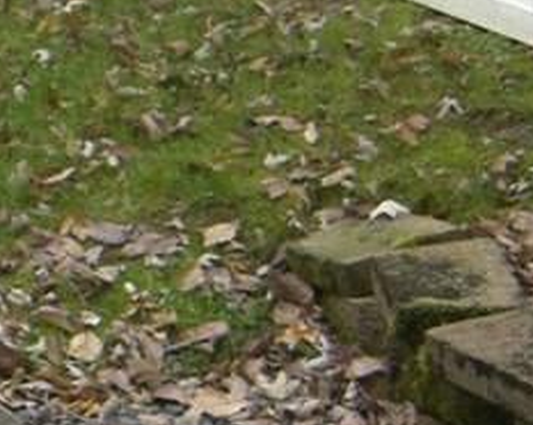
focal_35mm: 163
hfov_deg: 10.8
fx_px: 2569
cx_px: -519
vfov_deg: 9.4
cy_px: 53
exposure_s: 1/100
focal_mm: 7.9
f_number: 2.8
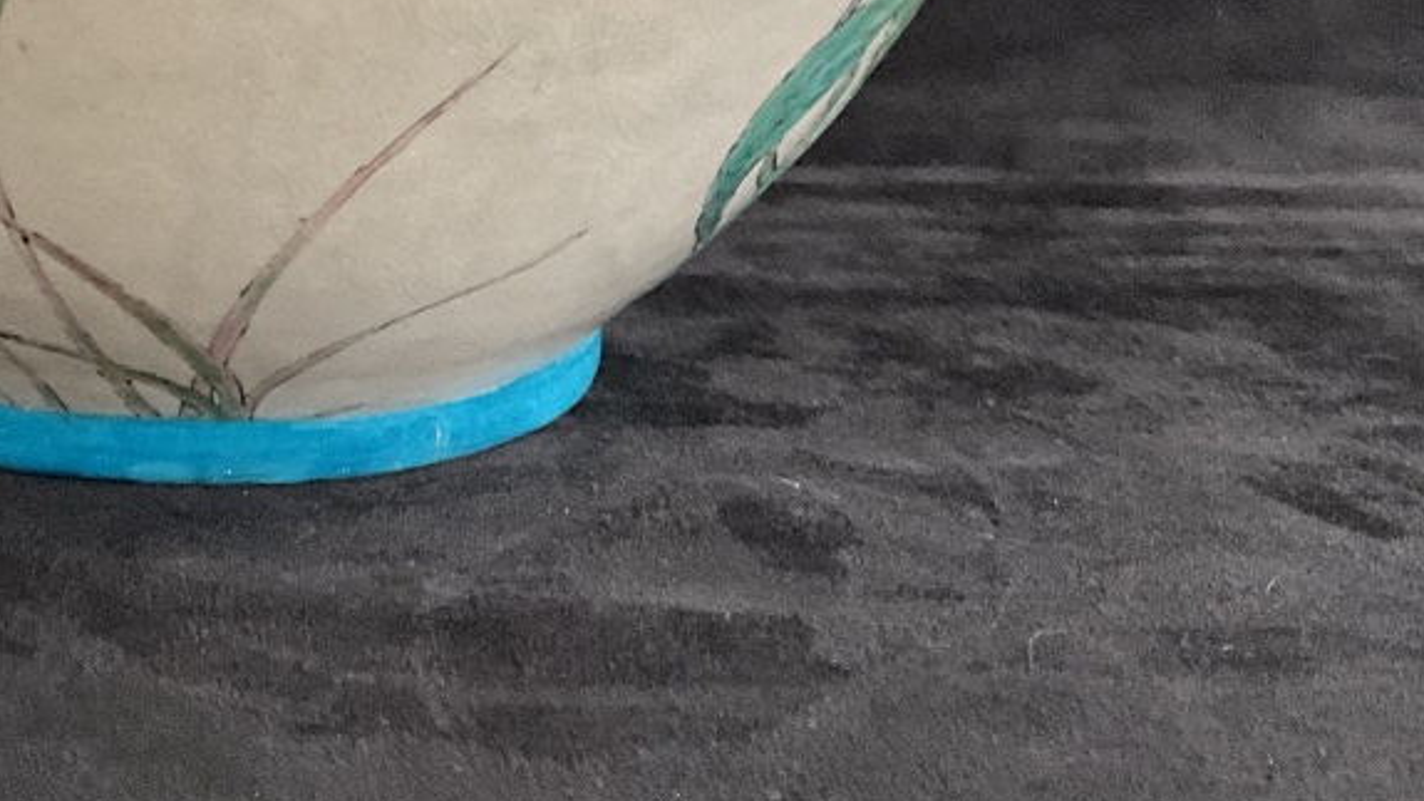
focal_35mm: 66
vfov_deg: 17.3
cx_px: 216
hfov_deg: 30.8
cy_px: -193
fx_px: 2492
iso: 250
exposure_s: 1/33
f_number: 1.8
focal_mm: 3
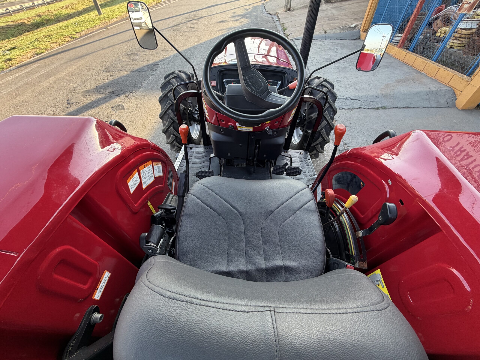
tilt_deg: -46.7
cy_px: 180
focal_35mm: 14
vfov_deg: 85.7
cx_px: 240
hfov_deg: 102.1
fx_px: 194
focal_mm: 2.22
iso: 64
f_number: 2.2
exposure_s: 1/121
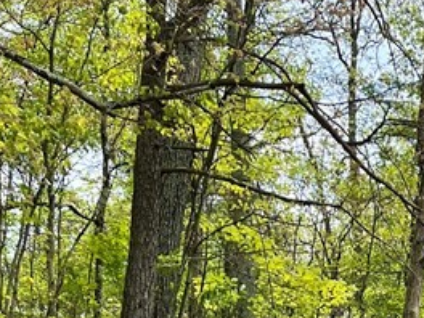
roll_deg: -0.1
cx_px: 471
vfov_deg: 13.5
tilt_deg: +1.2
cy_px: 593
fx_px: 1188
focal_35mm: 97
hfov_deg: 19.4
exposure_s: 1/1821
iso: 32
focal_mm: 5.1
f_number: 1.6
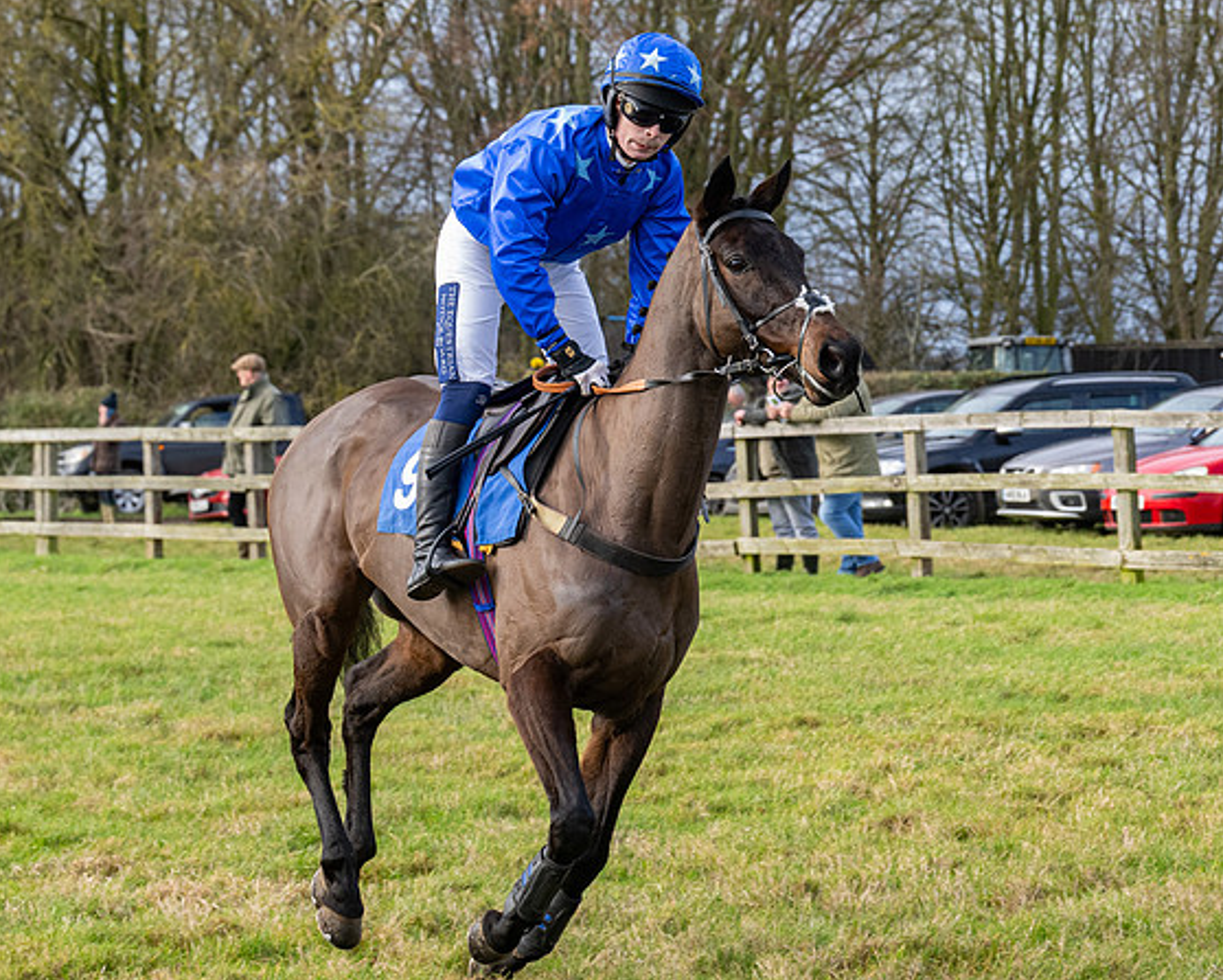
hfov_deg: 13.2
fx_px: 5287
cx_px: 847
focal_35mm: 146
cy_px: 419
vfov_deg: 10.6
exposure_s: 1/800
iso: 800
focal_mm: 74
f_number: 5
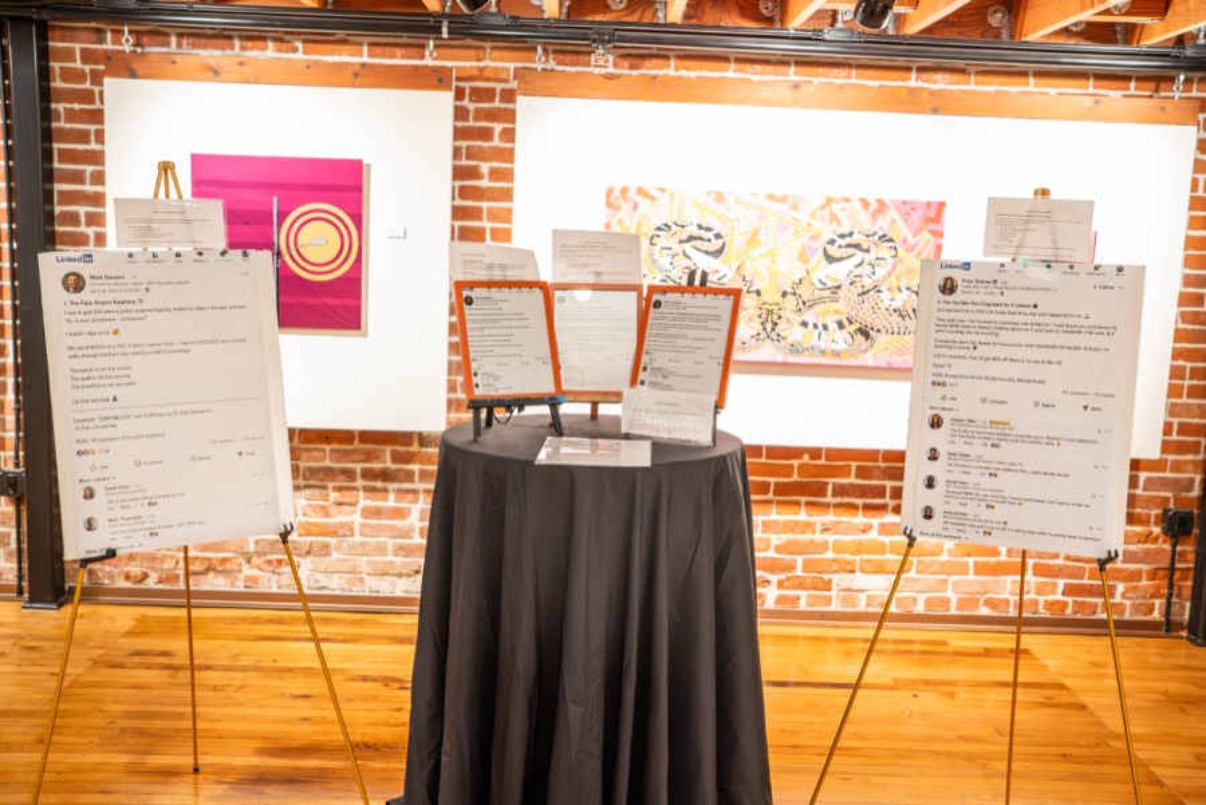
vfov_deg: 37.9
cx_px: 603
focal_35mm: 35
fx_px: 1173
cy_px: 402
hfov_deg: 54.4
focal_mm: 35
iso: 12800
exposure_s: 1/125
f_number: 5
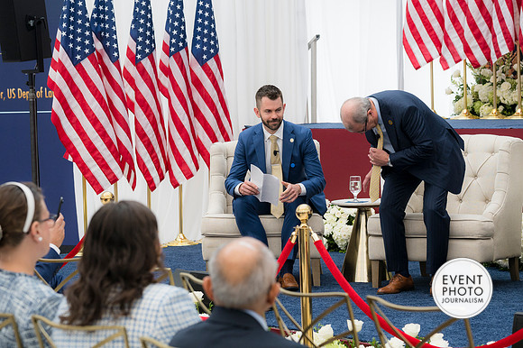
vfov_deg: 13.7
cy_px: 174
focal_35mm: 100
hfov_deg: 20.4
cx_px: 262
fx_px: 1452
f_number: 4
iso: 250
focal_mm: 67
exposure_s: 1/160
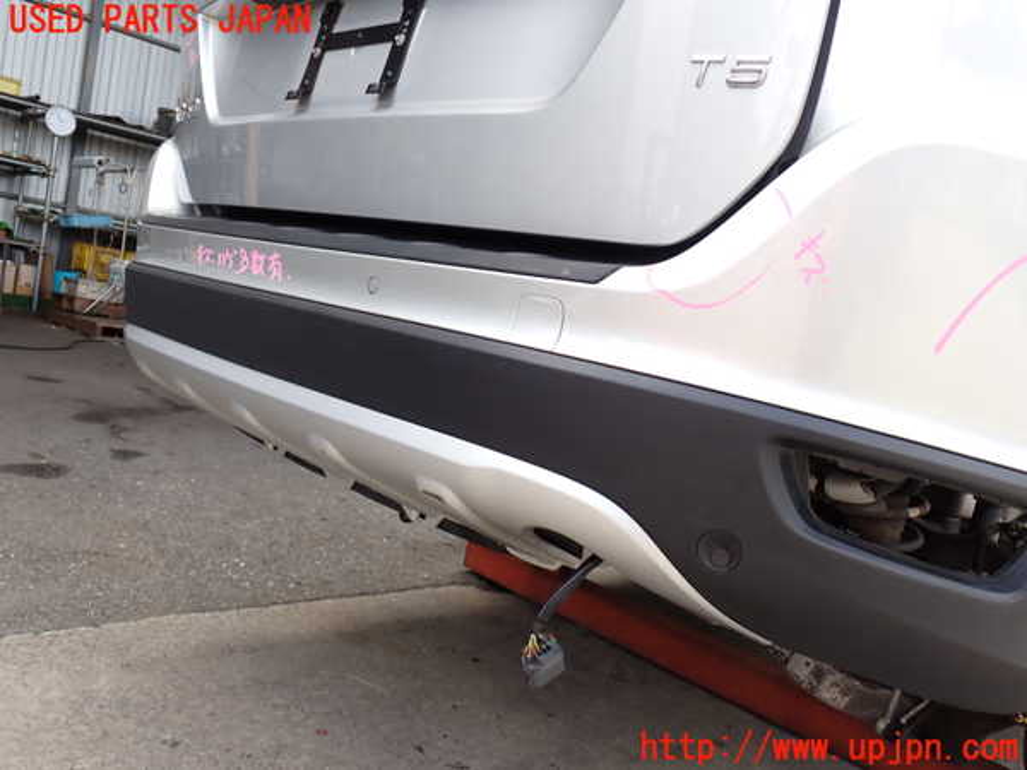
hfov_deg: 60.0
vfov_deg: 46.8
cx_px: 514
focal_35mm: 30
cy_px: 385
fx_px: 890
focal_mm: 5.4
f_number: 3.2
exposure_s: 1/160
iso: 100
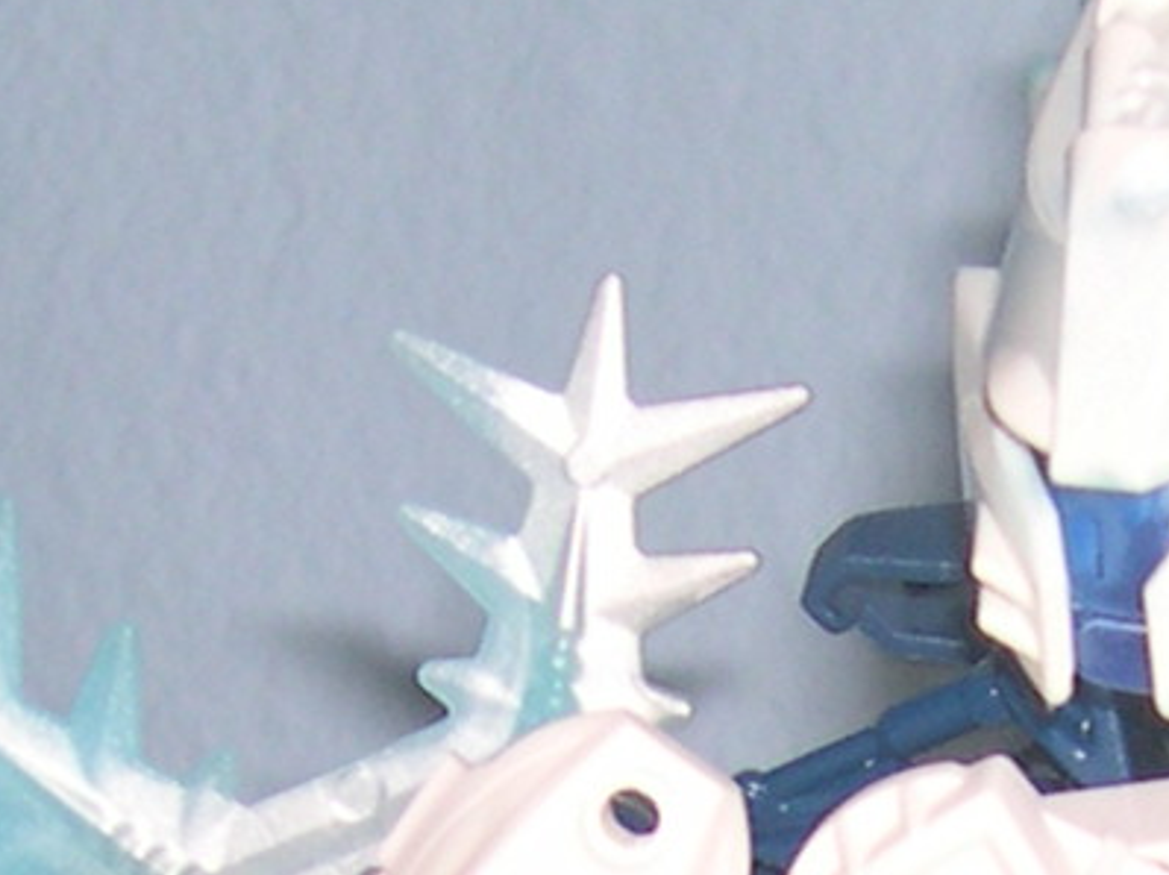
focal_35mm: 217
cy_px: 1497
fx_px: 7324
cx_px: 1057
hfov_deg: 9.1
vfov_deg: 6.7
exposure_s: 1/60
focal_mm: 8
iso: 100
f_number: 2.8
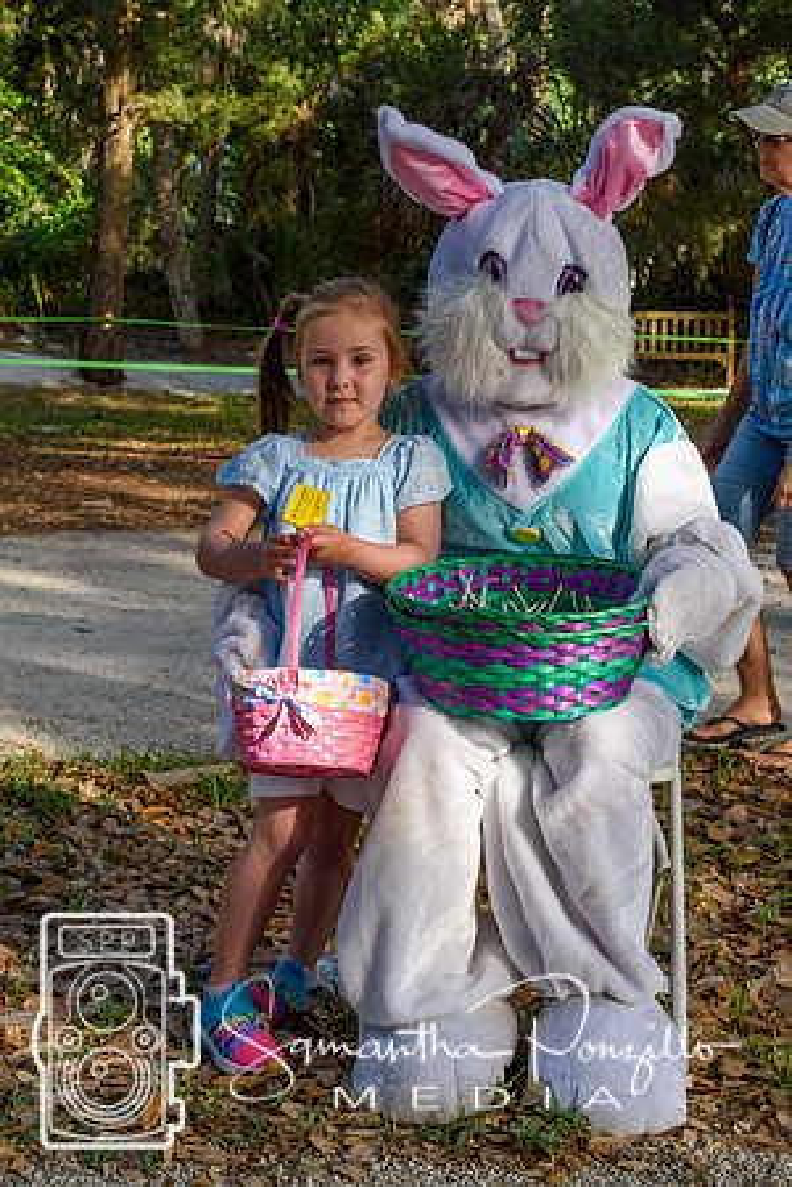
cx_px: 396
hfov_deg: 20.2
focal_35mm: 68
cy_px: 594
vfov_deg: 29.9
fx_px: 2227
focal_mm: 45
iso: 200
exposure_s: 1/250
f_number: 8
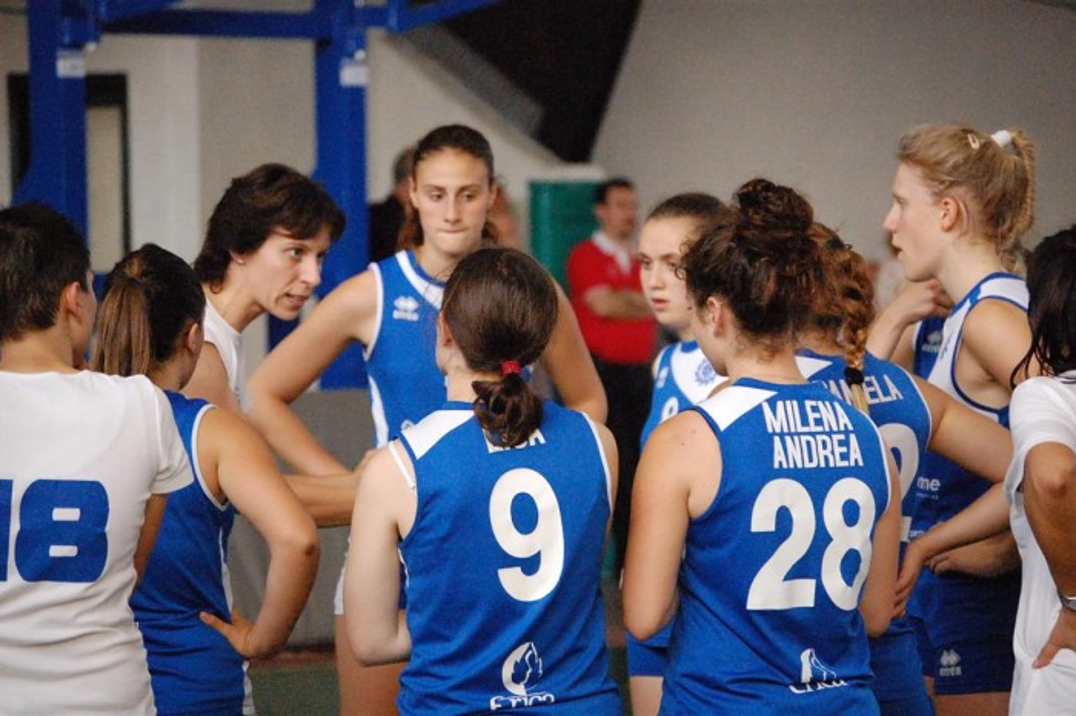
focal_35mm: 180
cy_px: 358
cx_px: 538
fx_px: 5377
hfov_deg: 11.4
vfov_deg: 7.6
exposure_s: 1/400
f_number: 5
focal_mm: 120
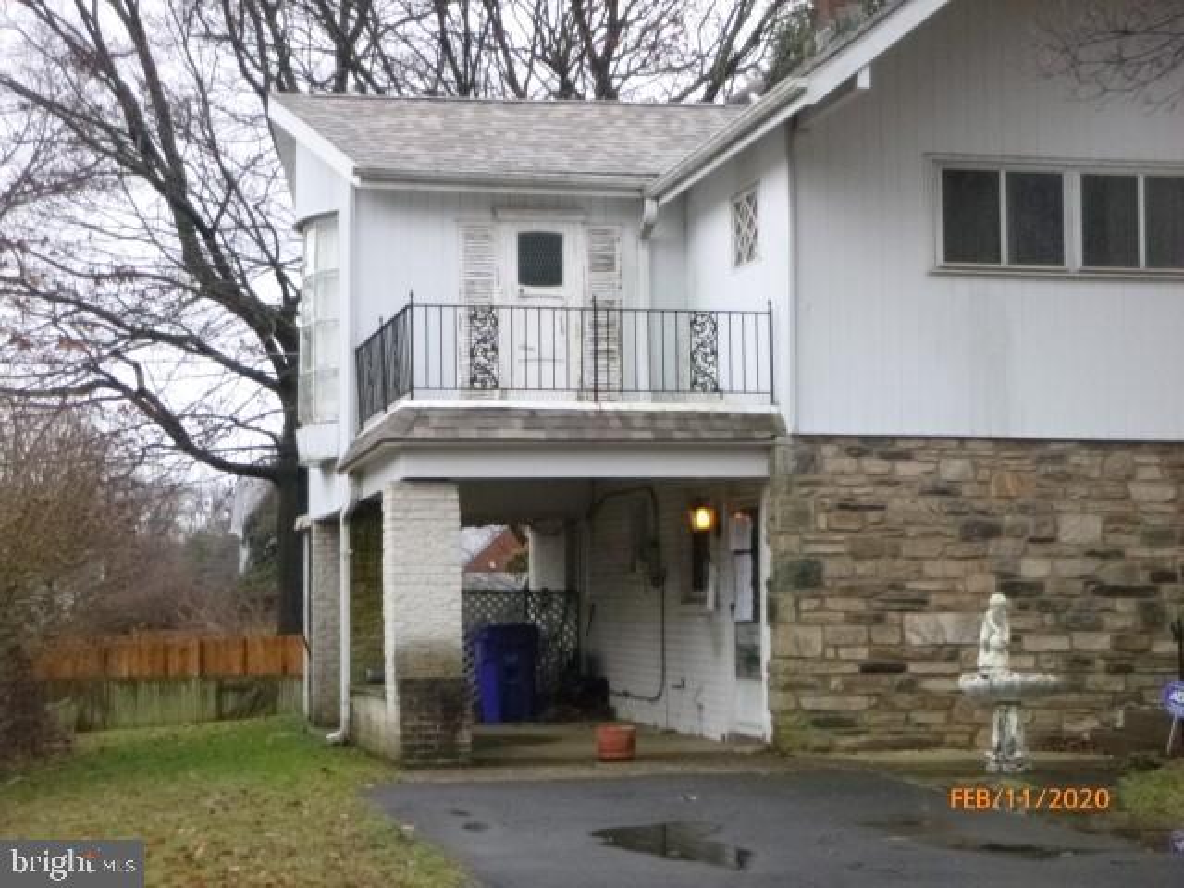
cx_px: 592
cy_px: 444
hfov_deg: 29.4
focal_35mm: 66
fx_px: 2257
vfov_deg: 22.3
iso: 800
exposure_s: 1/400
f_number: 5.4
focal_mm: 11.9
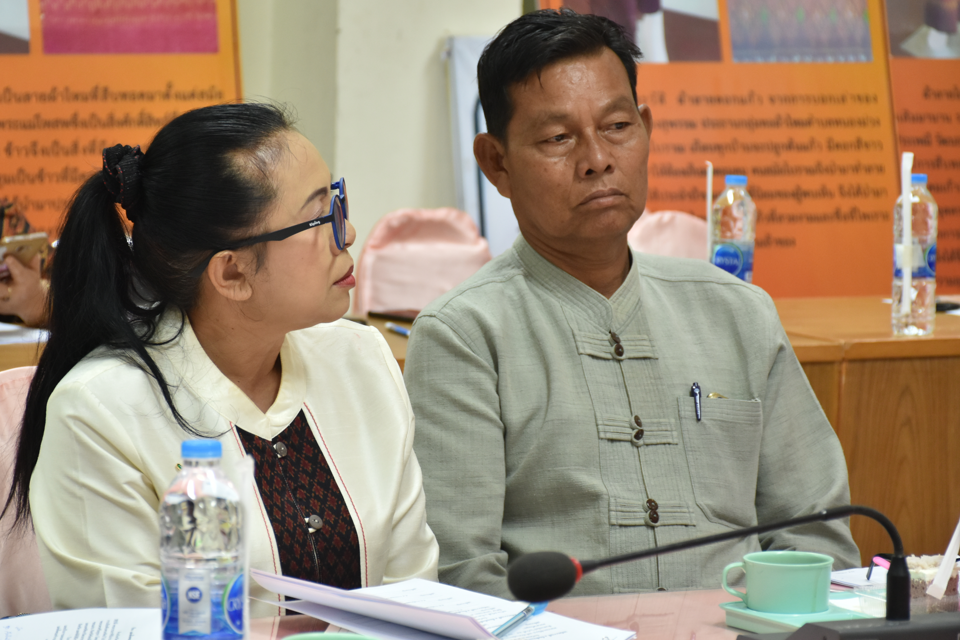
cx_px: 448
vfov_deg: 9.5
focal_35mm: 144
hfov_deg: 14.3
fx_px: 3840
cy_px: 327
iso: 800
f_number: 5.3
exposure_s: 1/40
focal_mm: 90
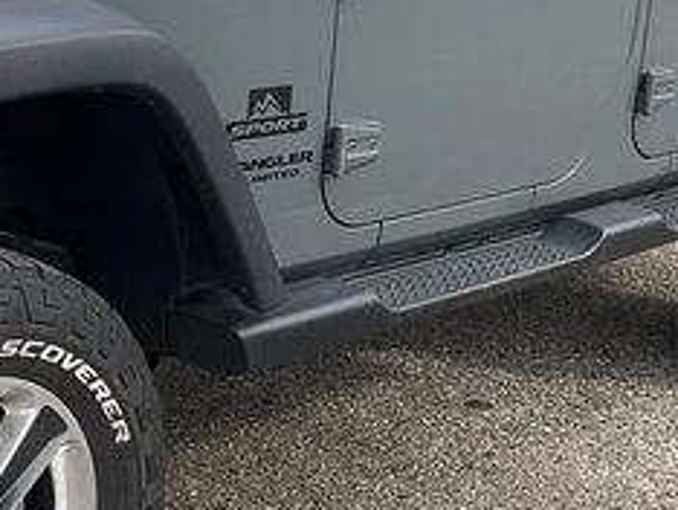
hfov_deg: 20.7
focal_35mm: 93
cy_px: 161
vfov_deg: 15.9
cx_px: 104
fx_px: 1823
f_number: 1.8
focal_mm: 3
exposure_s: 1/739
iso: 25
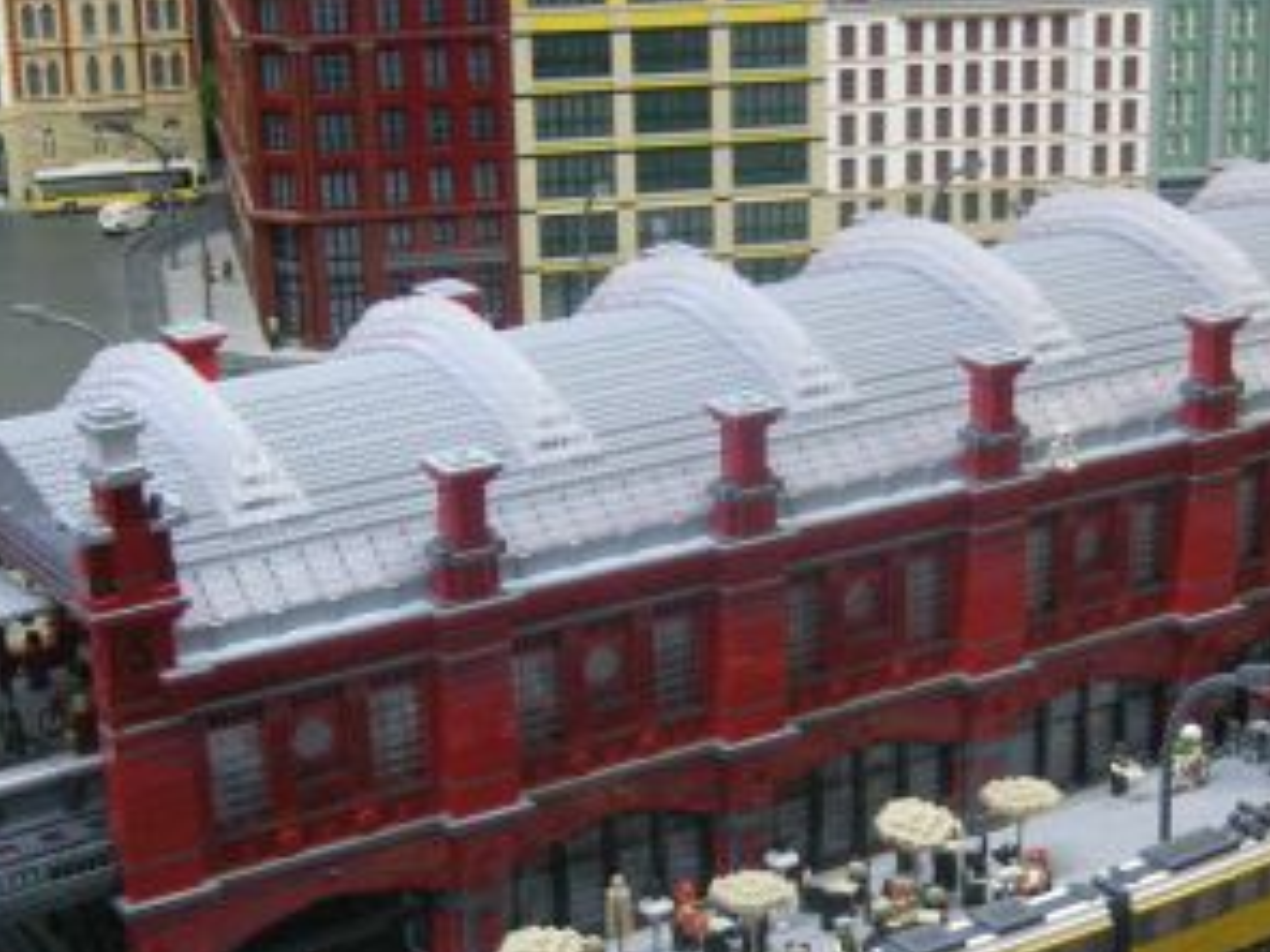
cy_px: 712
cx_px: 862
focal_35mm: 73
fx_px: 2678
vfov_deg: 20.0
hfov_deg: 26.5
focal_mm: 7.5
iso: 400
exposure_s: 1/11.8
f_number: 2.7
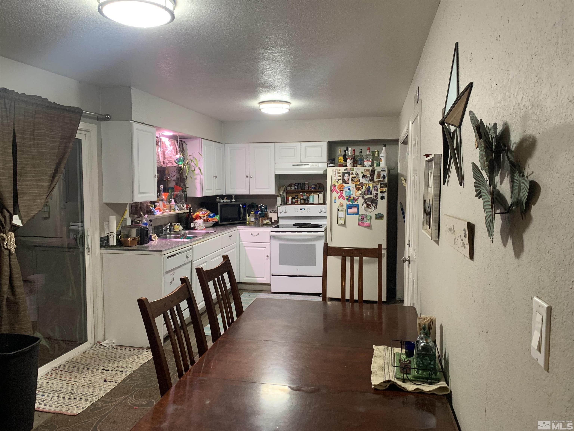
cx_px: 287
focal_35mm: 26
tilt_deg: -4.1
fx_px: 431
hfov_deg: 67.3
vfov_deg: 53.1
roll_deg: +0.0
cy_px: 216
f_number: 1.8
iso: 200
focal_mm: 4.25
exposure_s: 1/60
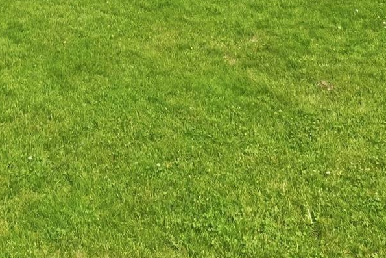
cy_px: -241
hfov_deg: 29.9
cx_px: 9
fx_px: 676
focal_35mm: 63
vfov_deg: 16.8
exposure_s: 1/4000
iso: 1600
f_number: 7.1
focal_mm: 10
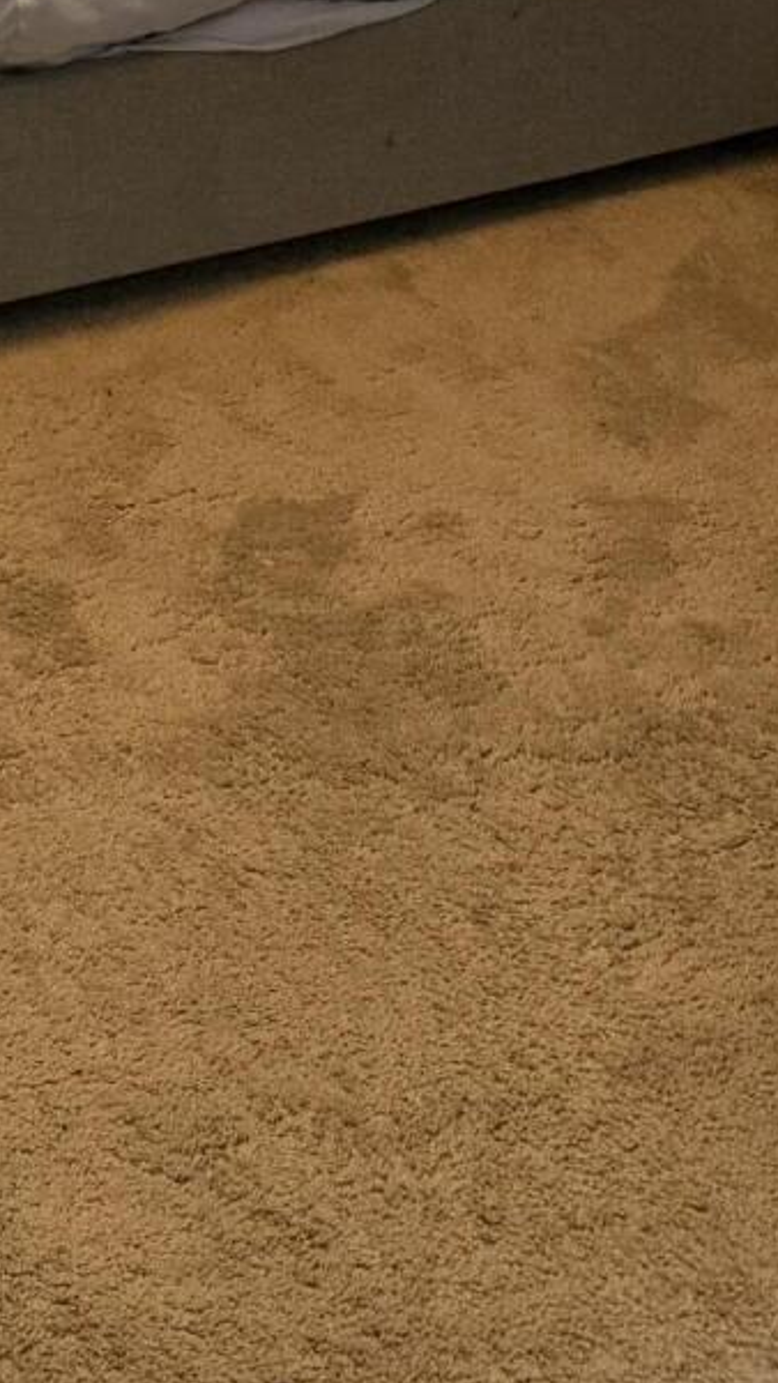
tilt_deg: -7.0
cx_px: -541
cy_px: -822
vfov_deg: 20.2
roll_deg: -0.5
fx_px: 3191
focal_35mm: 87
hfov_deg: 12.8
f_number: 1.78
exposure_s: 1/60
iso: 400
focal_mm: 6.76
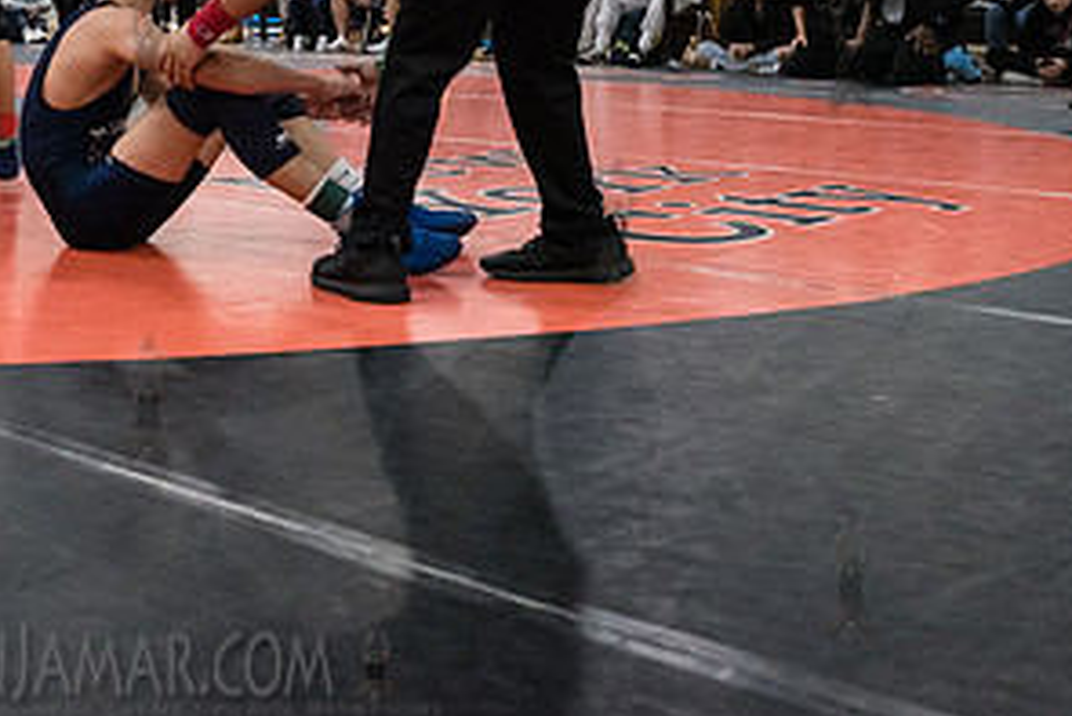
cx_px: 145
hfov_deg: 34.6
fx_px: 1639
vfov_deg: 23.8
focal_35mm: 55
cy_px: 45
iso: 8000
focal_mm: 28
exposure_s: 1/500
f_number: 3.2
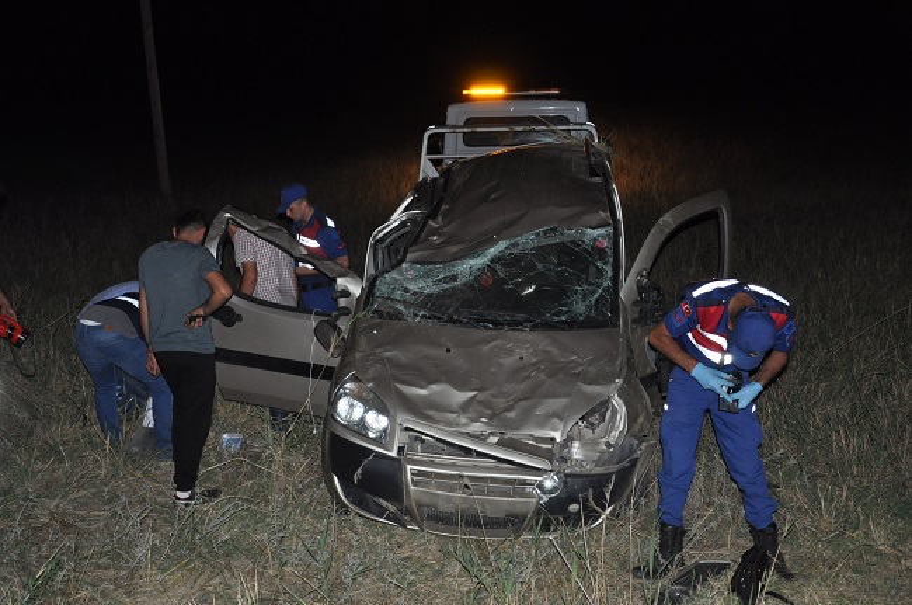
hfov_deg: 41.2
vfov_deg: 28.0
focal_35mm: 48
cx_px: 456
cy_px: 302
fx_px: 1214
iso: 800
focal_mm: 32
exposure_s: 1/60
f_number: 4.2
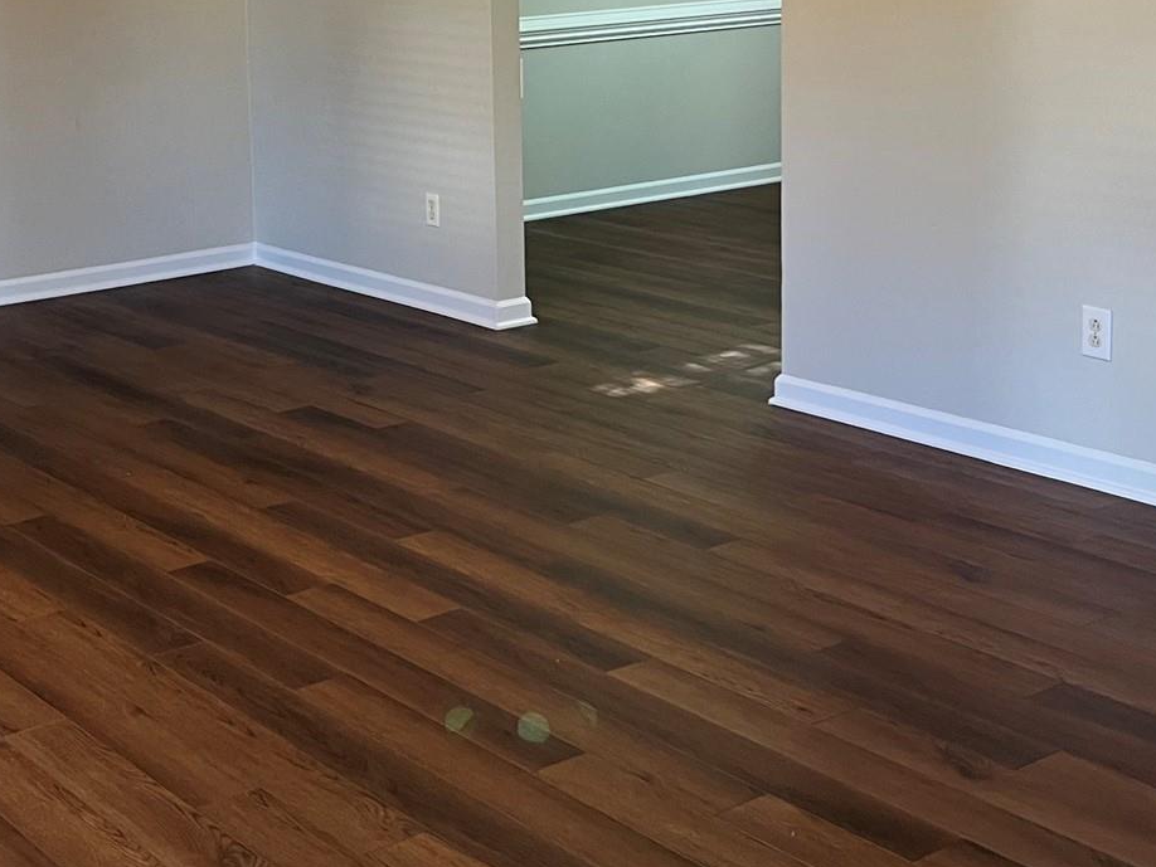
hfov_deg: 32.8
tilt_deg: -7.0
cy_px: 146
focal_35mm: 58
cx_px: 348
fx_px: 1937
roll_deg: +1.2
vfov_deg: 24.7
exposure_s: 1/60
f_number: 1.6
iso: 125
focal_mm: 5.1
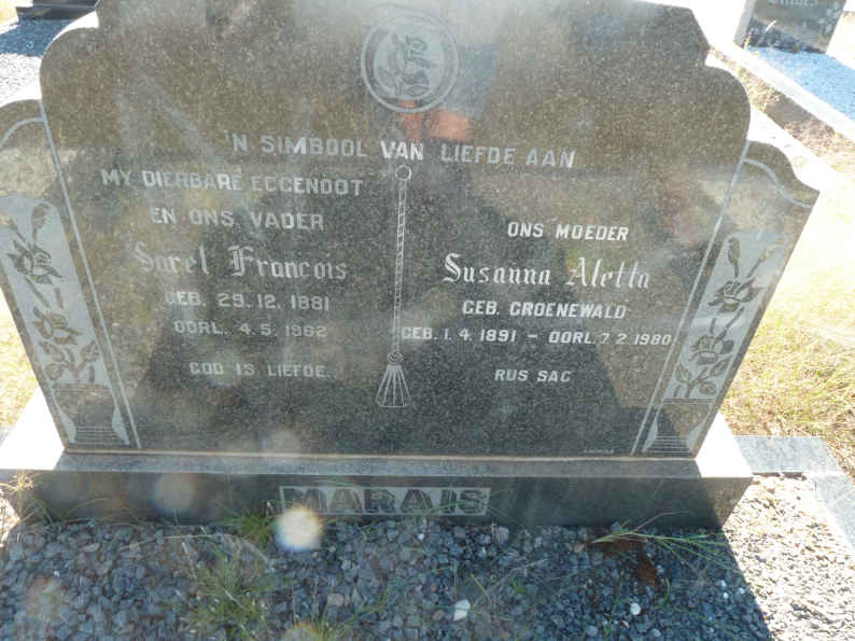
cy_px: 320
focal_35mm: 25
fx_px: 617
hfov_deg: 69.4
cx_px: 428
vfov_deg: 54.9
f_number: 6.3
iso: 100
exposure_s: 1/30
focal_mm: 4.1
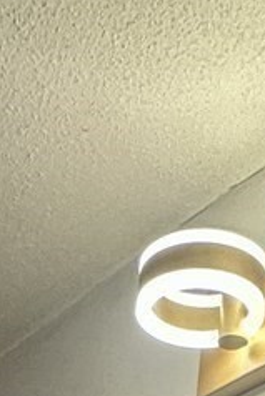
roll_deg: -6.2
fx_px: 1036
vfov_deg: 11.2
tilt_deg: -17.6
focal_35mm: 94
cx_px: 50
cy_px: 1220
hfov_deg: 14.5
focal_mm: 2.22
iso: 125
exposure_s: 1/120
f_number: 2.2
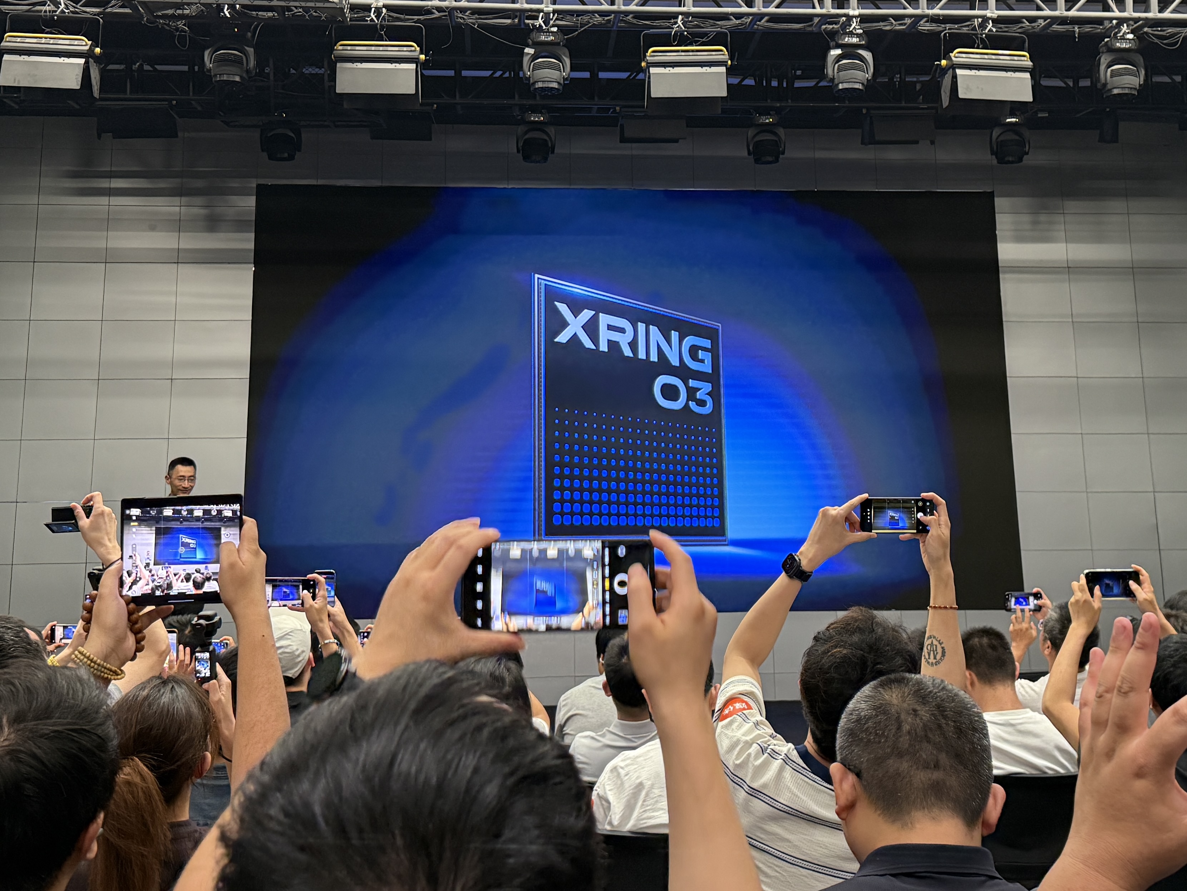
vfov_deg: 56.8
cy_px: 446
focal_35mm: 24
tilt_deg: +12.4
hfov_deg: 71.6
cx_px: 594
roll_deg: +0.6
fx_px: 823
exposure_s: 1/60
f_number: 1.78
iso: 400
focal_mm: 6.76
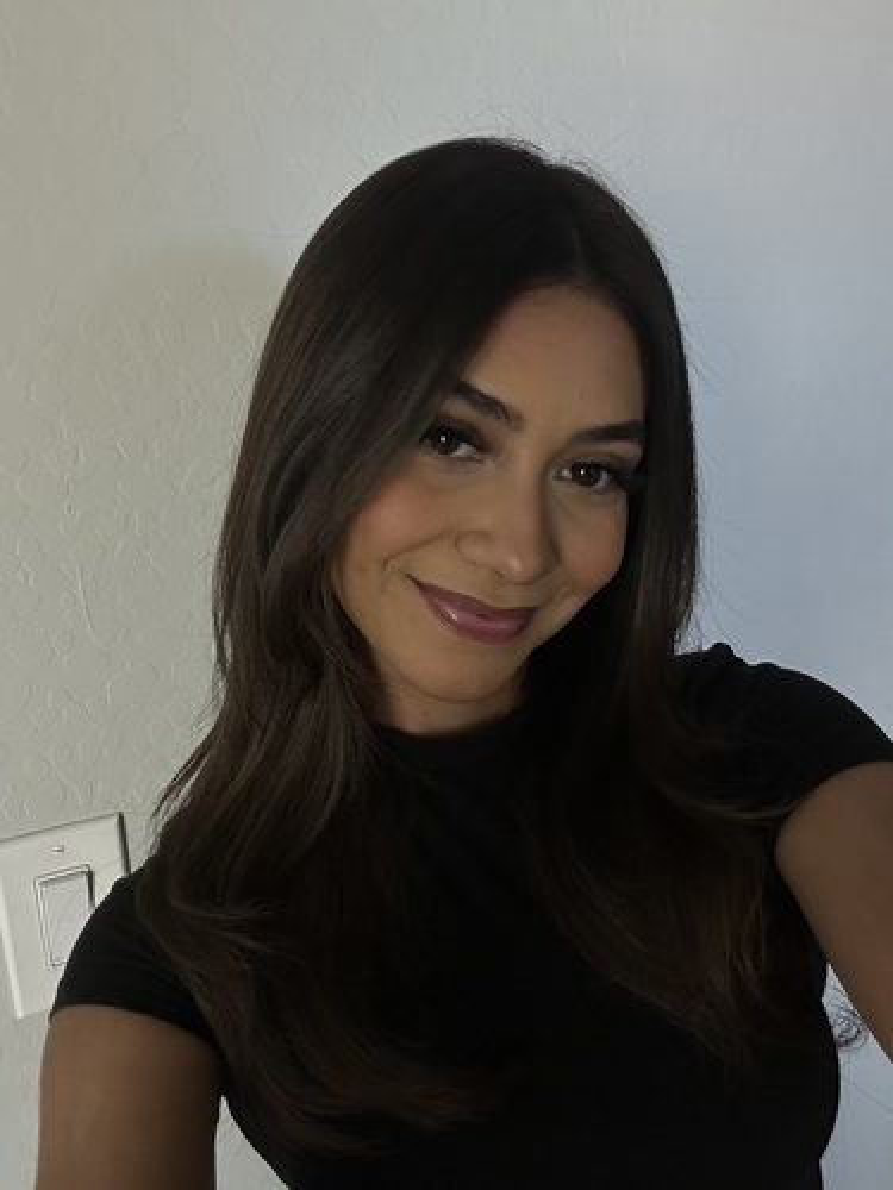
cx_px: 446
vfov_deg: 60.0
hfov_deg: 46.8
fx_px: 1032
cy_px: 595
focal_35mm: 30
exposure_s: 1/85
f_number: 1.9
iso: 80
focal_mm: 2.69
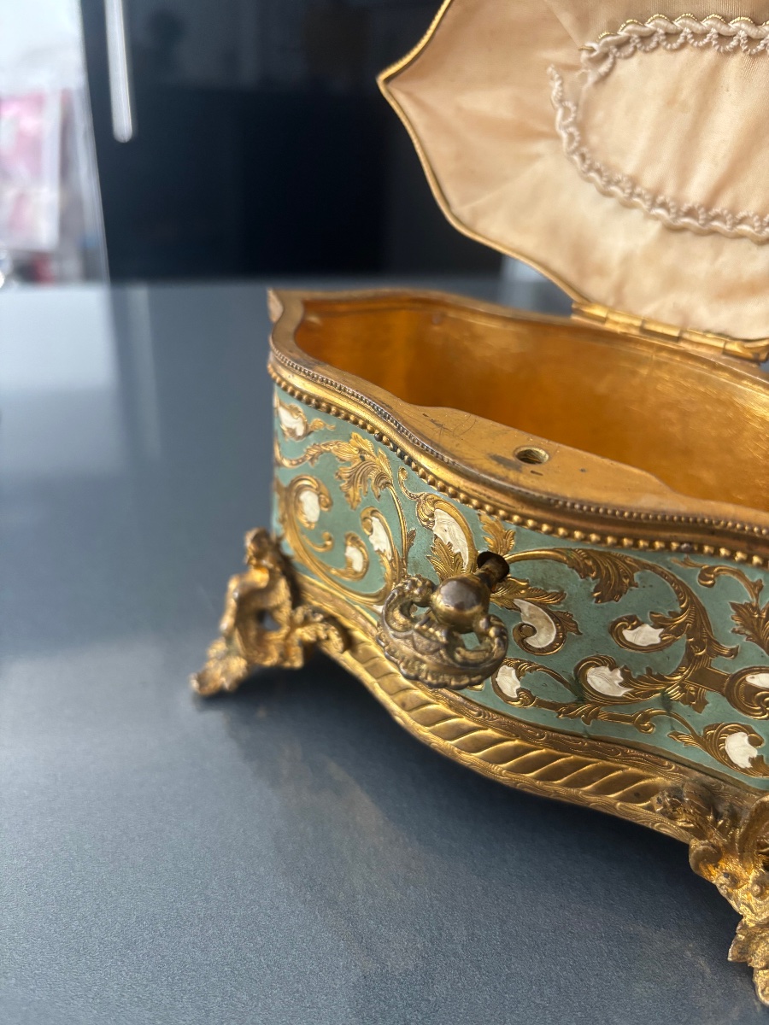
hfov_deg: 53.1
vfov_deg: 67.3
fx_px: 770
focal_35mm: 26
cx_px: 384
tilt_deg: -31.4
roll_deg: -4.5
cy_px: 512
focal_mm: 5.96
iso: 400
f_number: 1.6
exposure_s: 1/60
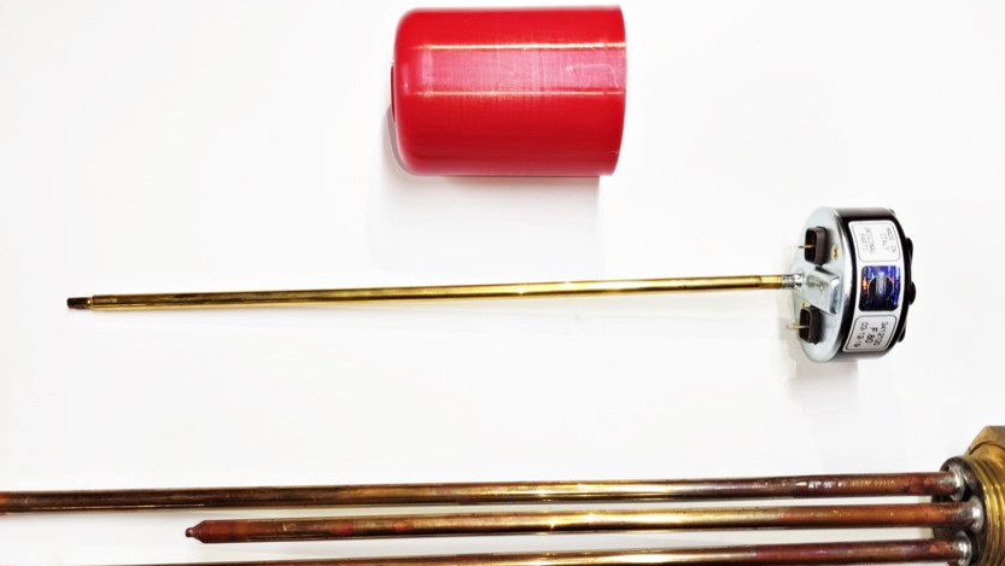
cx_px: 477
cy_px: 416
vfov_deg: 34.0
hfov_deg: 58.0
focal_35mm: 34
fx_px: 906
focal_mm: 4.74
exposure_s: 1/33
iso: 196
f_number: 1.79
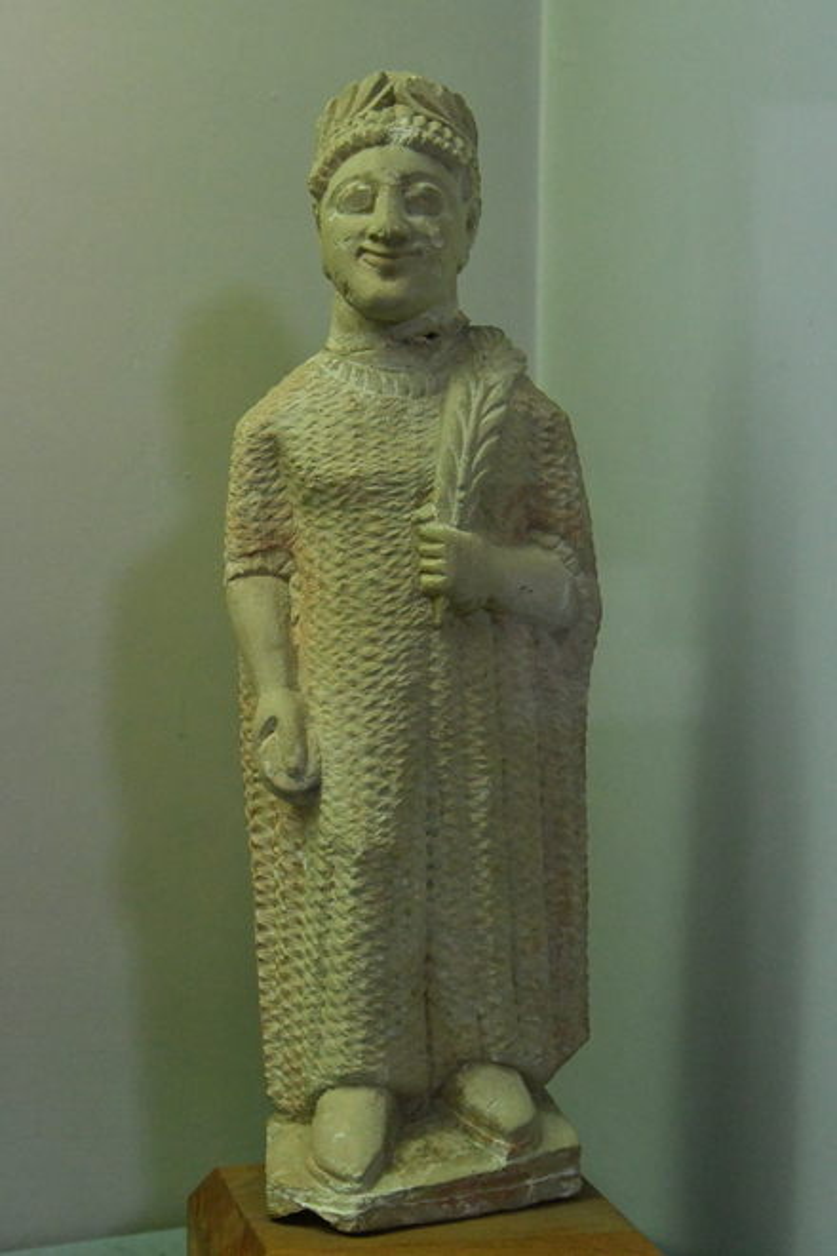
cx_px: 418
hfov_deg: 16.6
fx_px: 2877
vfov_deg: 24.6
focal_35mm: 82
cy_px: 628
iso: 8000
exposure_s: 1/320
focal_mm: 55
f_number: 7.1
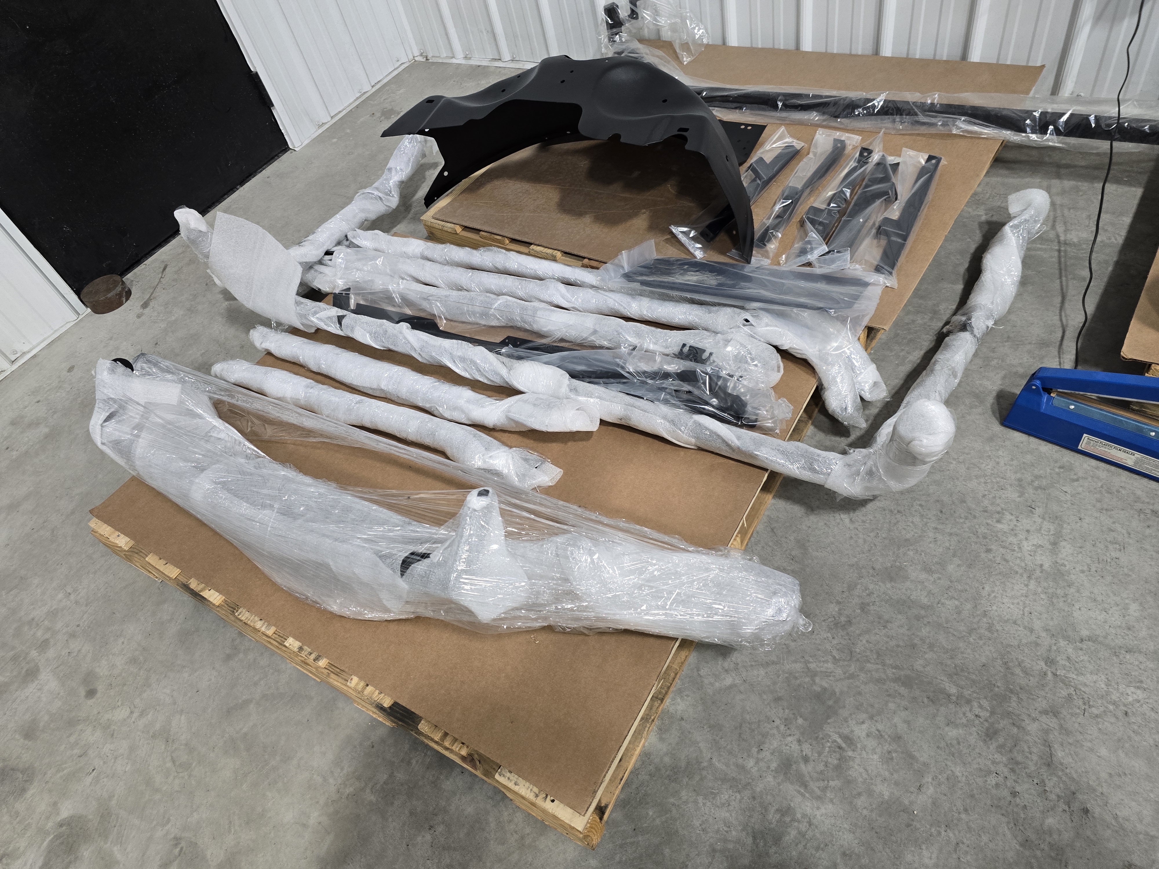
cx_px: 580
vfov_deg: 58.9
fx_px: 770
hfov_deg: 73.9
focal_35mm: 23
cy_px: 434
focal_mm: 6.3
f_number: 1.7
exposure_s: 1/120
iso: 200
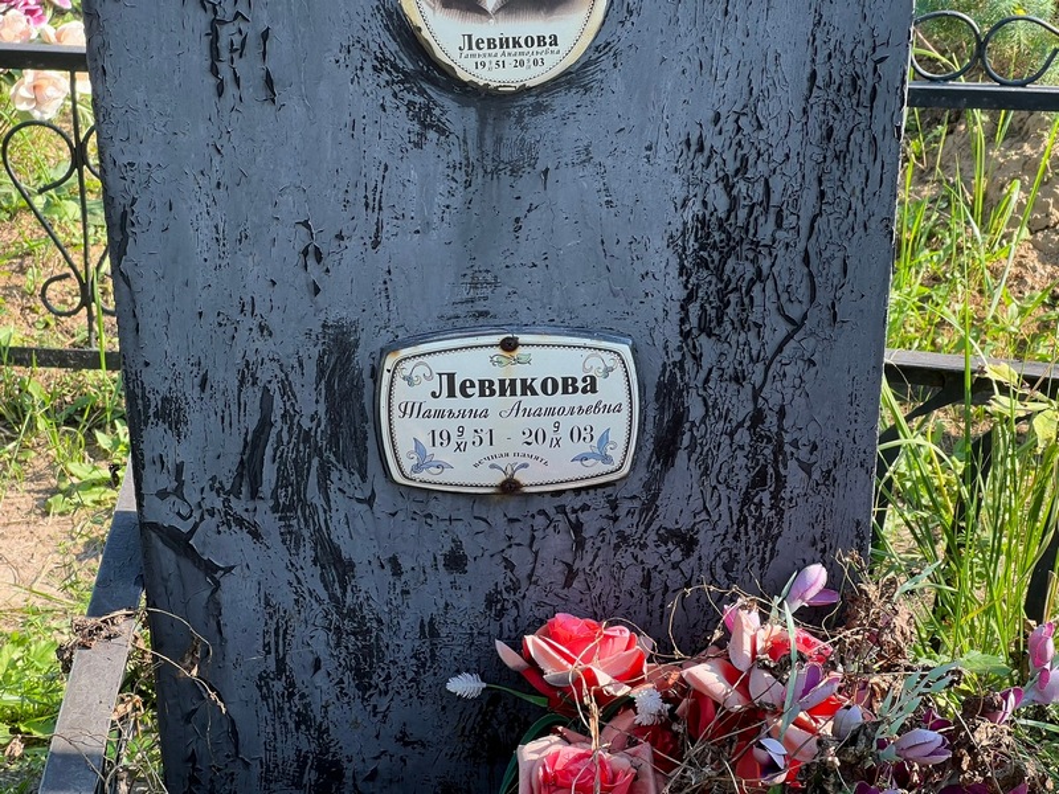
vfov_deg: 19.1
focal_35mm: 77
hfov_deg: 25.3
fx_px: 2356
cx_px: 530
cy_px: 397
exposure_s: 1/112
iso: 32
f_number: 2.8
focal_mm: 9
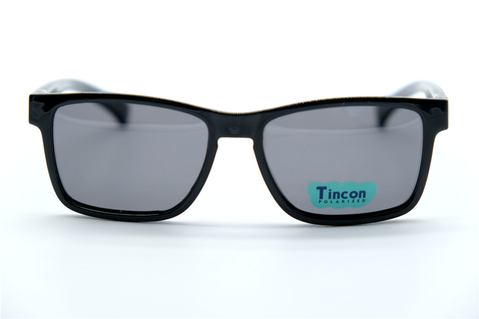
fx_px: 1104
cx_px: 240
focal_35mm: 83
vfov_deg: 16.4
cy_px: 160
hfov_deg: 24.5
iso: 800
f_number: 4
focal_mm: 55
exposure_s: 1/1000
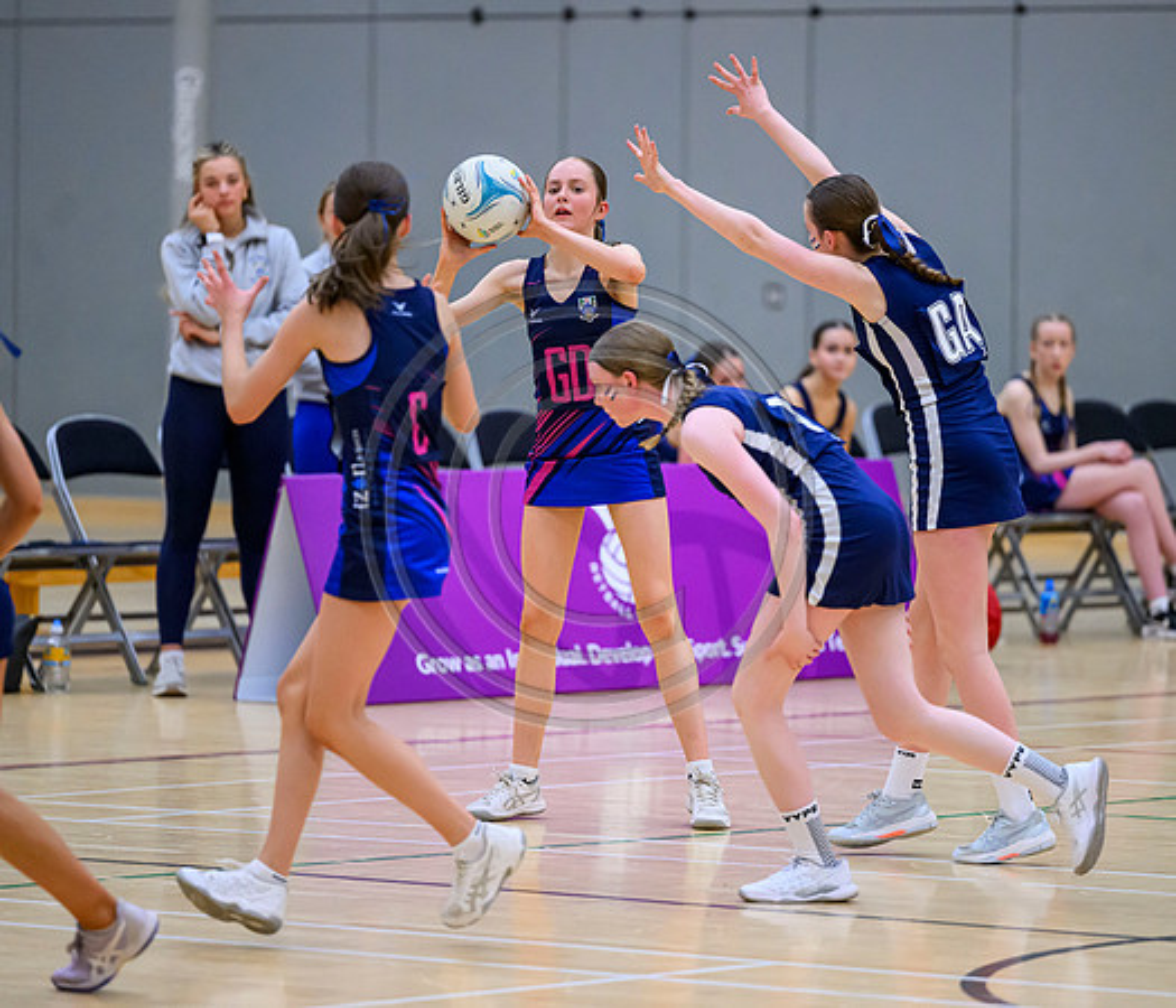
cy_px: 512
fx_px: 8798
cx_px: 653
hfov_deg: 7.6
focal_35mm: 246
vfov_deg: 6.6
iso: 6400
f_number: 2.8
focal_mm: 200
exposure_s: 1/1000
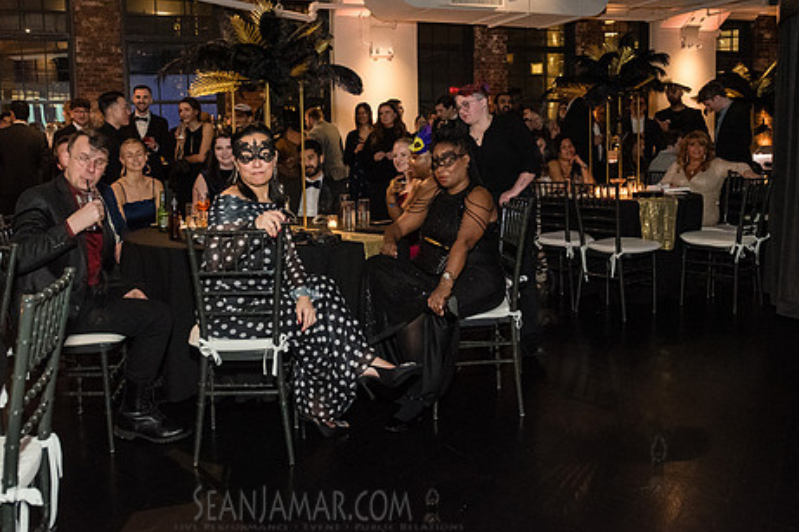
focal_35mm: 34
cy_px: 211
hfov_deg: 55.4
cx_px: 322
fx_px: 754
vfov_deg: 38.7
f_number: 3.5
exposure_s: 1/160
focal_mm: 27
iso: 8000
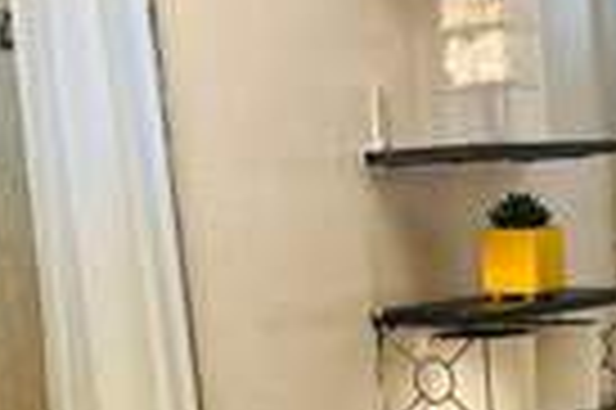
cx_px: 576
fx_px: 2000
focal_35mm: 117
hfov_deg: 17.2
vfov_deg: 11.1
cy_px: 662
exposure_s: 1/120
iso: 200
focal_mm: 6.86
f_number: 1.78
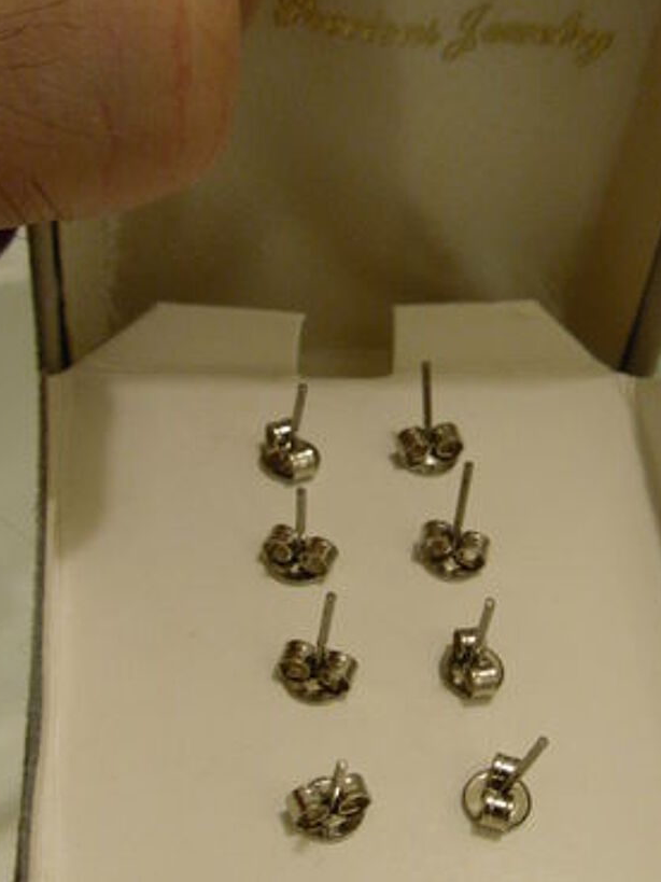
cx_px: 408
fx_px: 1452
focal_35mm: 57
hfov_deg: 25.6
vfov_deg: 33.5
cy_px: 594
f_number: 3.5
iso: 200
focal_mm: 6.3
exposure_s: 1/22
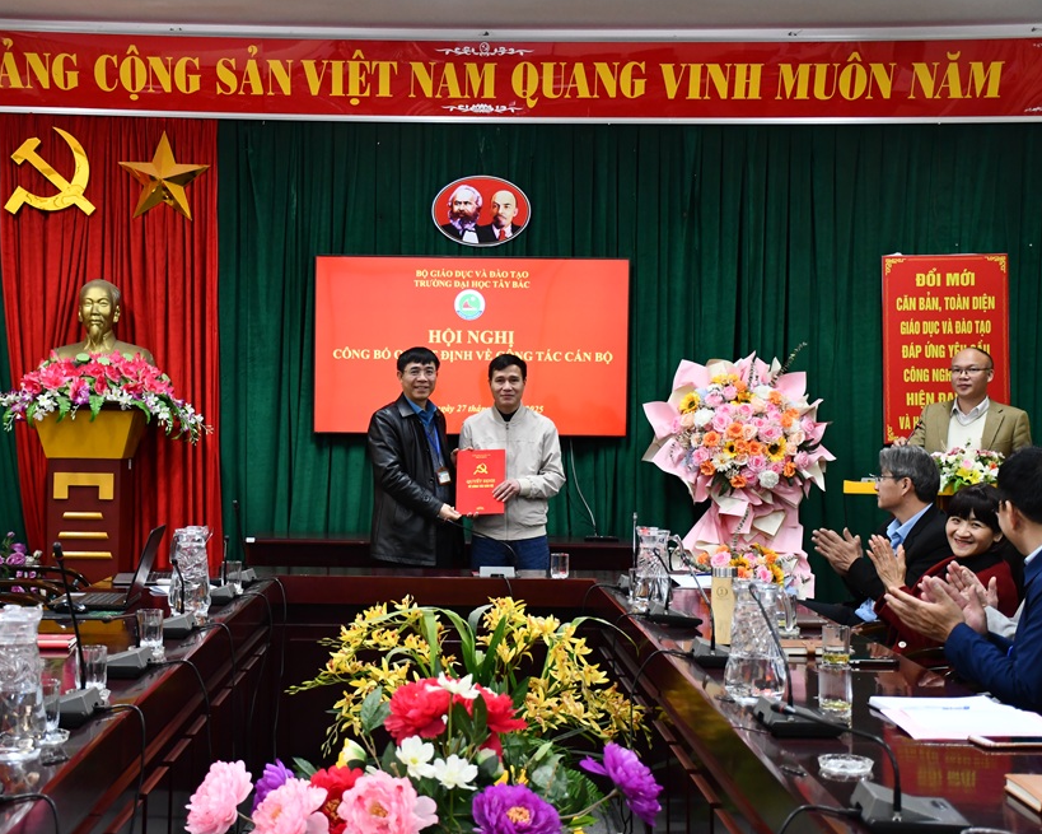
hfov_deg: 34.1
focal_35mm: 55
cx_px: 438
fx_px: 1696
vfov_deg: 27.6
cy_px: 423
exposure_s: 1/125
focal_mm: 32
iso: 2000
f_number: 4
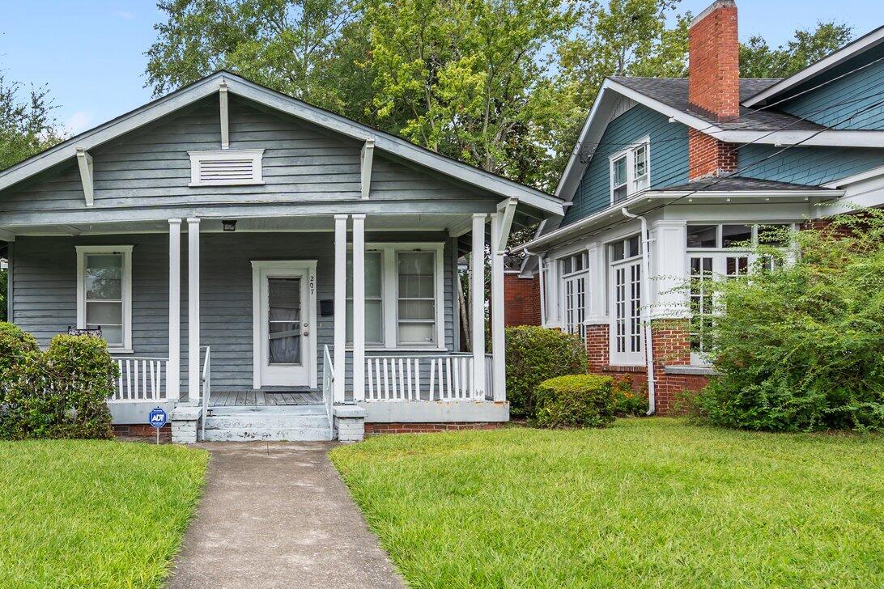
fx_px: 737
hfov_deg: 59.4
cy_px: 344
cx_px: 246
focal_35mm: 30
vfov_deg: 43.5
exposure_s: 1/400
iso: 100
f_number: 4
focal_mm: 16
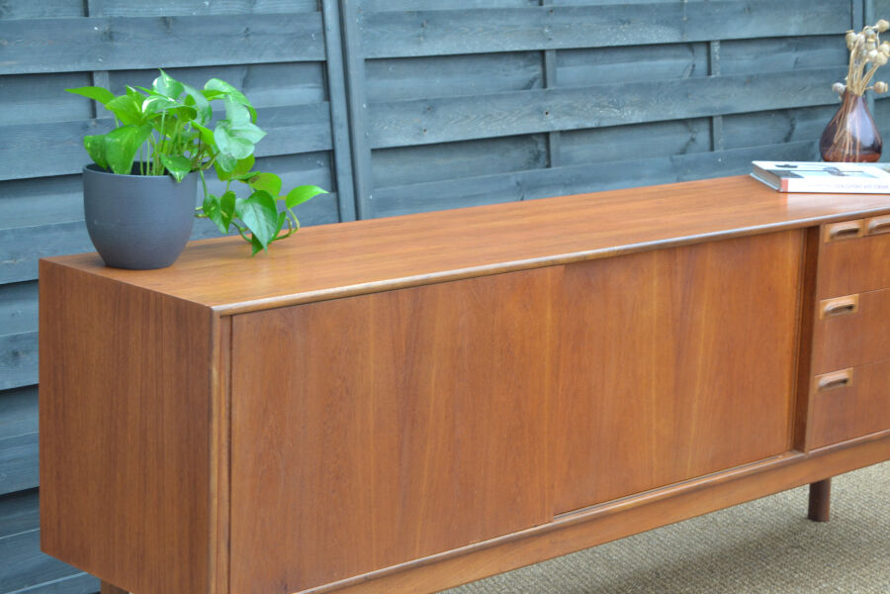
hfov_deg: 24.6
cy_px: 297
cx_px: 445
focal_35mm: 82
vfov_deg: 16.6
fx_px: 2039
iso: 800
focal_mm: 55
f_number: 5.6
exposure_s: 1/25
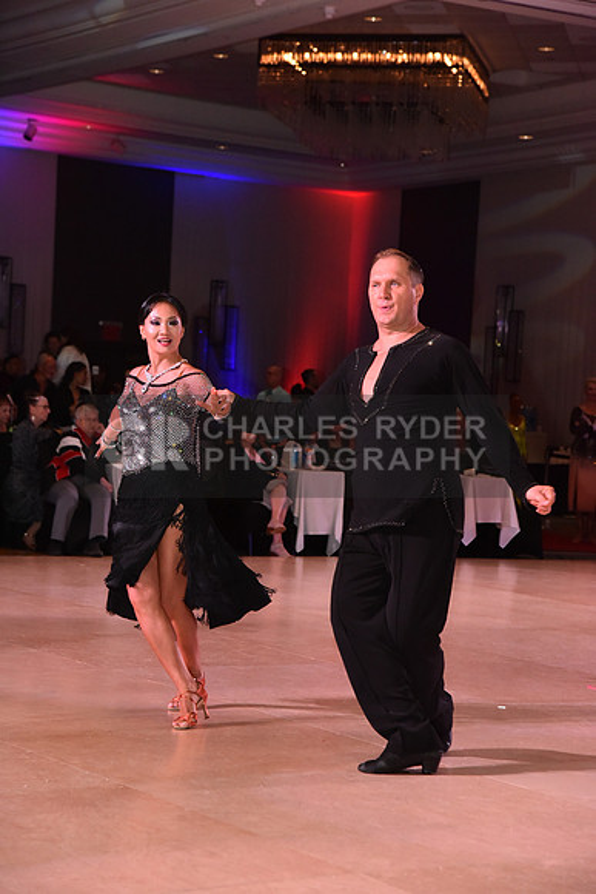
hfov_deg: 16.7
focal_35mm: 82
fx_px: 2035
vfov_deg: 24.8
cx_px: 298
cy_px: 447
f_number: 5.6
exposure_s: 1/320
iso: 2500
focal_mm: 82
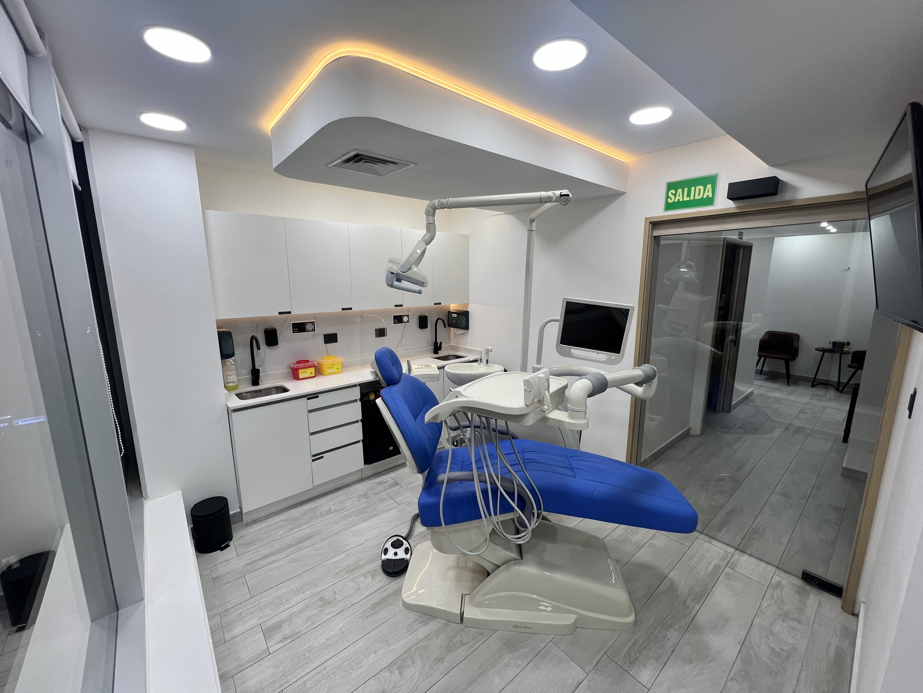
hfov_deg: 106.2
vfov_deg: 89.9
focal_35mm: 13
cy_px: 346
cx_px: 462
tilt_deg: -11.5
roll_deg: +0.5
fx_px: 347
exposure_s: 1/100
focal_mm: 1.57
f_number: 1.8
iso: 64
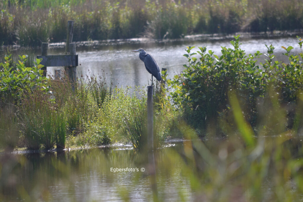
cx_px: 152
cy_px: 101
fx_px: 3788
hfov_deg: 4.6
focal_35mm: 450
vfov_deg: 3.1
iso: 250
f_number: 5.6
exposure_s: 1/500
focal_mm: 300
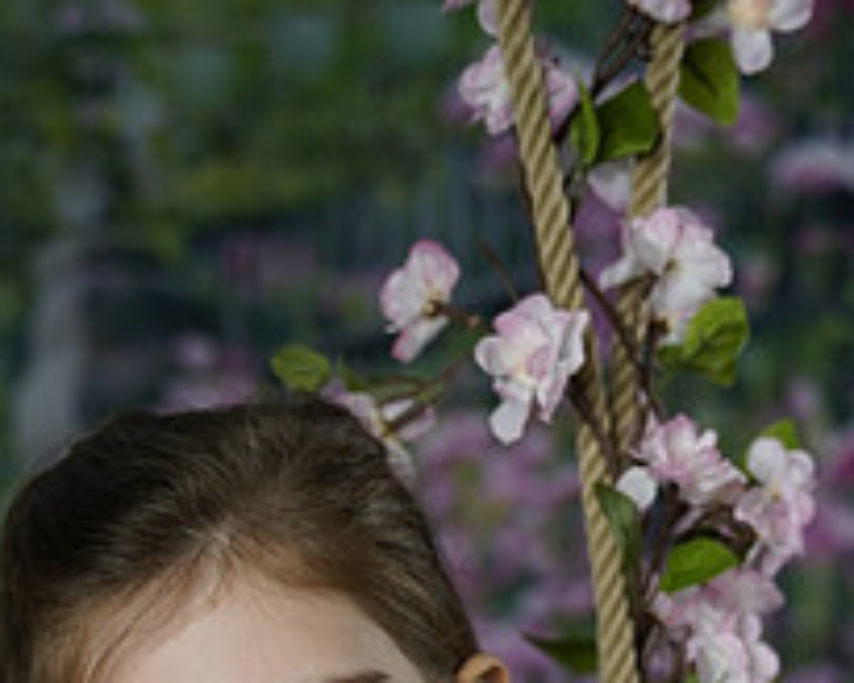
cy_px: 1099
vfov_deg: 11.1
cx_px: 248
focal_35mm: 133
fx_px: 3362
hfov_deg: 14.4
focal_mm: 50
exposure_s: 1/160
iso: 200
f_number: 2
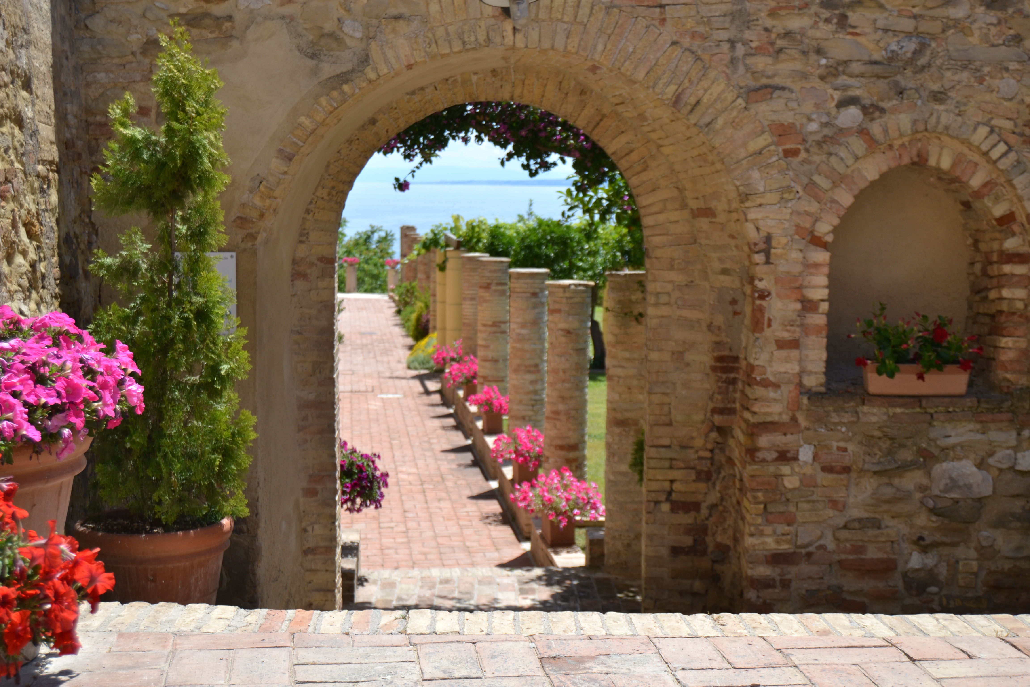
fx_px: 1631
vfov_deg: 23.8
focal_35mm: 57
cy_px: 344
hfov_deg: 35.1
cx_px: 515
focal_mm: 38
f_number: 5.6
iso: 200
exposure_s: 1/800
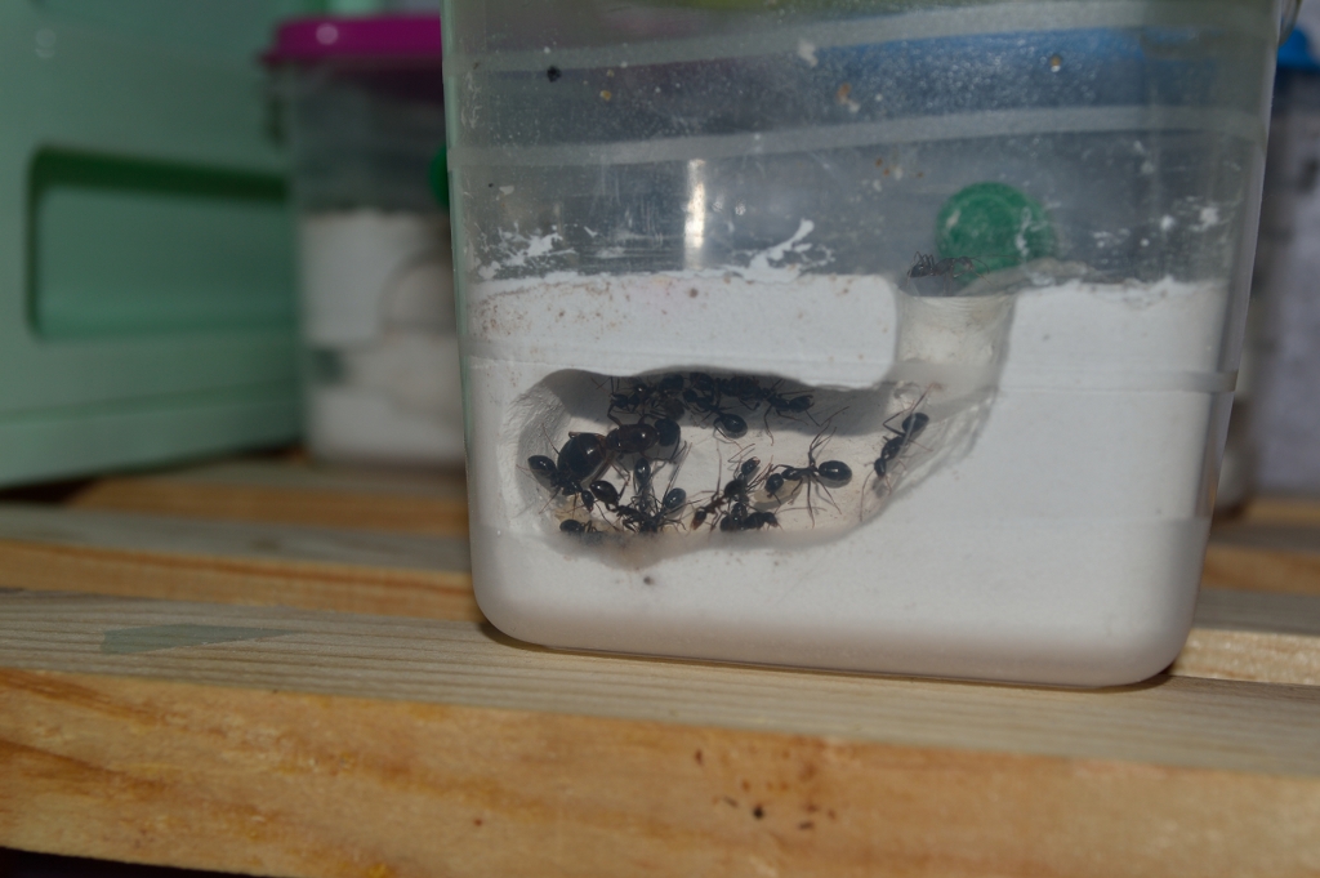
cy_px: 439
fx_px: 2088
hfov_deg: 35.1
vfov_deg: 23.7
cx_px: 660
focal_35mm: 57
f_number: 8
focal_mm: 38
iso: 100
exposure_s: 1/60
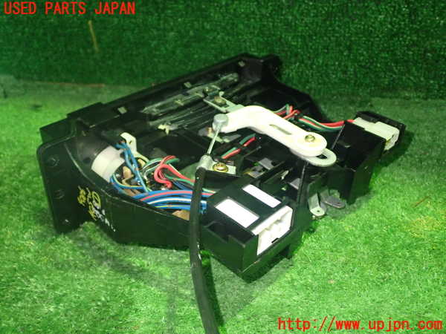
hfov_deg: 51.4
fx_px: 464
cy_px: 167
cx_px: 223
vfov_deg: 39.7
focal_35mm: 36
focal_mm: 6.37
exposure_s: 1/25
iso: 800
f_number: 2.5
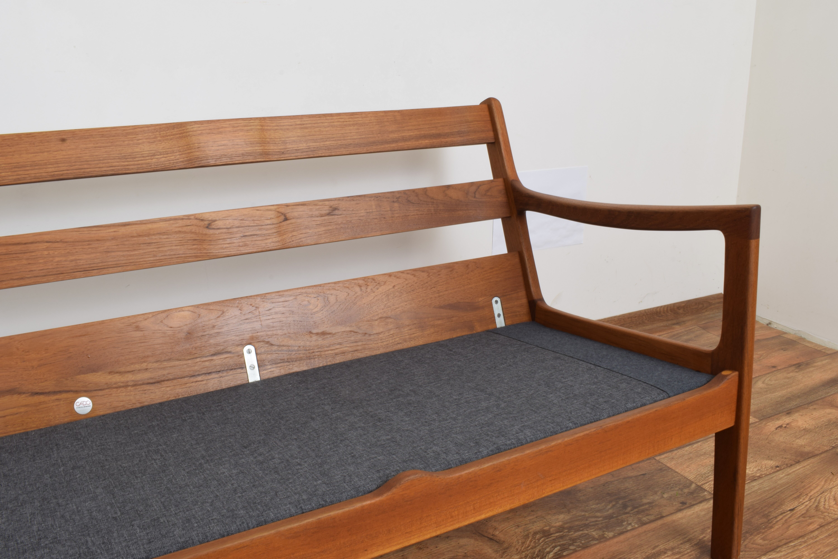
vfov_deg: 40.0
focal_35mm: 33
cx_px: 419
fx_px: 768
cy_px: 280
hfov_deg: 57.2
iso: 100
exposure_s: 5
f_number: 25
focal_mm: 22
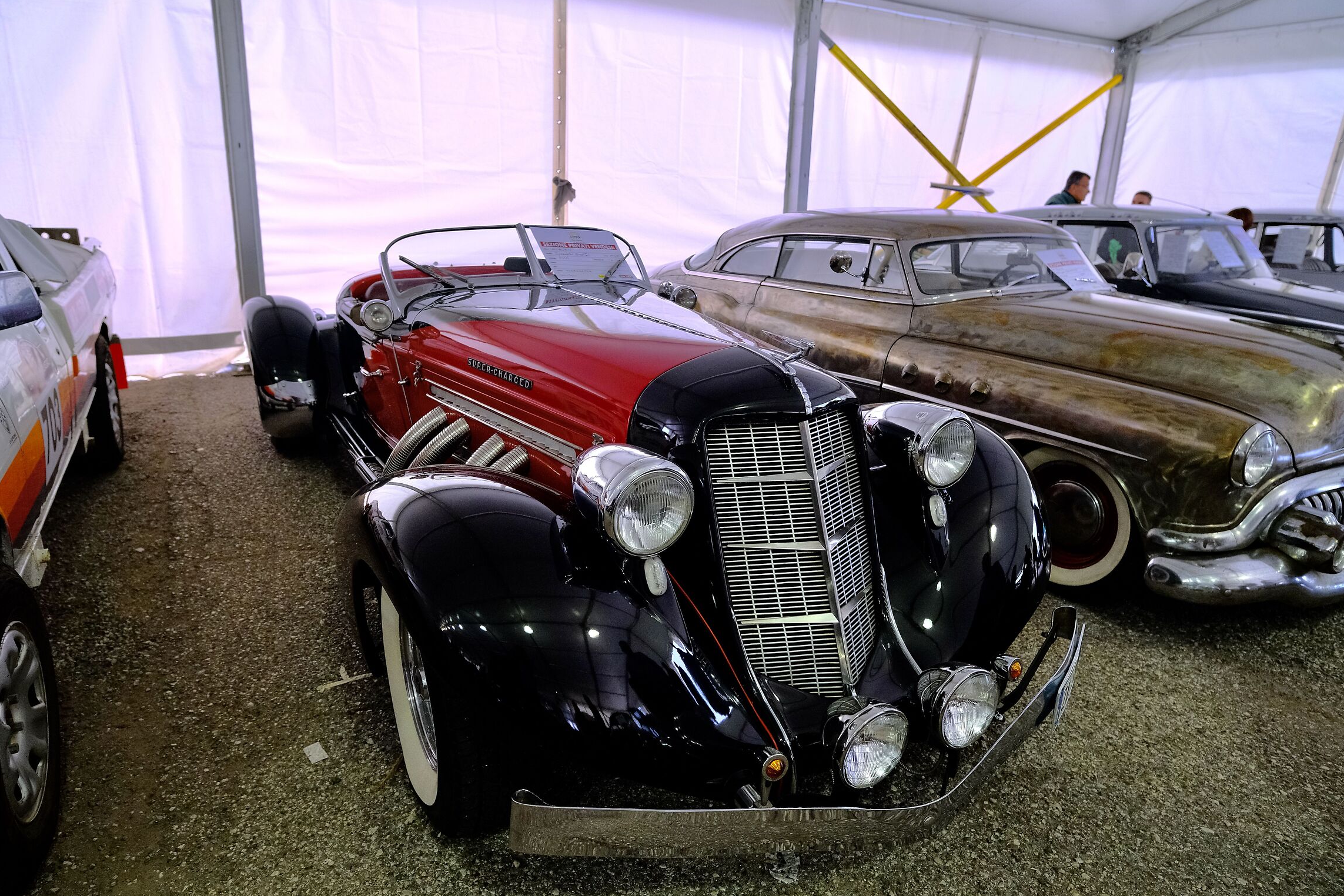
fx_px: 784
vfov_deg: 59.5
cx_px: 657
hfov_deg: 81.2
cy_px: 458
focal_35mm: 21
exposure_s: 1/320
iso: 1600
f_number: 2.8
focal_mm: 13
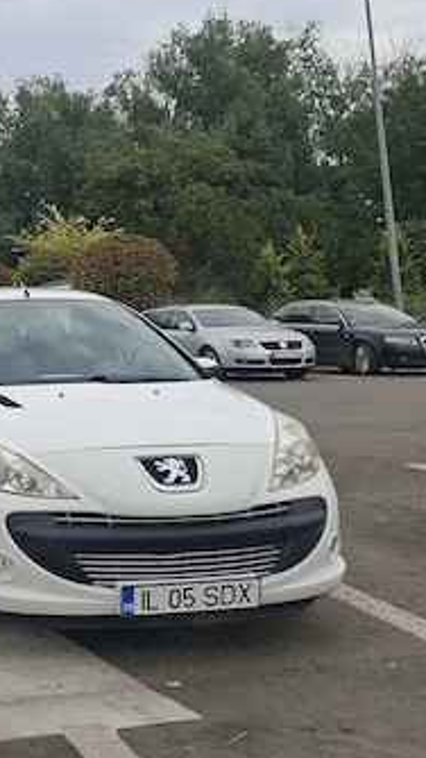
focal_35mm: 45
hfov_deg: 23.2
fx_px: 903
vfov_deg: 44.9
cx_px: -143
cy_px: 259
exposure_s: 1/971
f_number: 1.8
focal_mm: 5.54
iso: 50
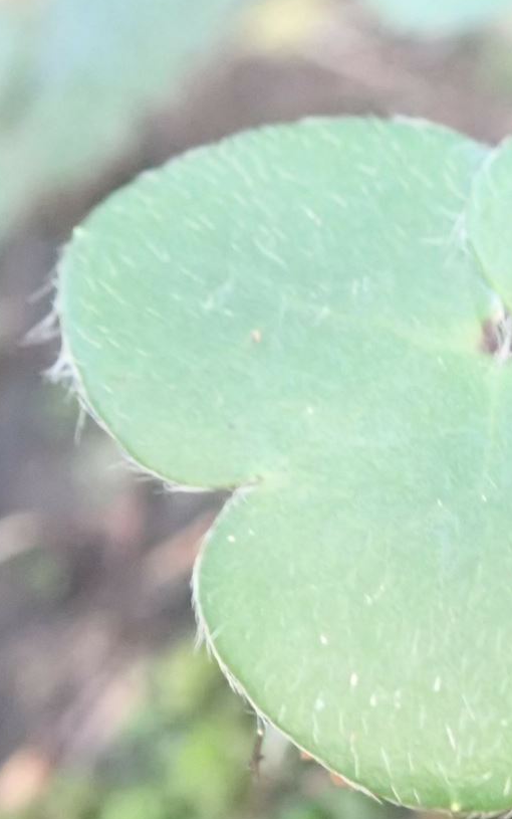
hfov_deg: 16.6
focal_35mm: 78
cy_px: 694
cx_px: 419
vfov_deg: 25.8
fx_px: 1740
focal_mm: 5.5
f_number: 2.3
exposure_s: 1/30
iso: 1600
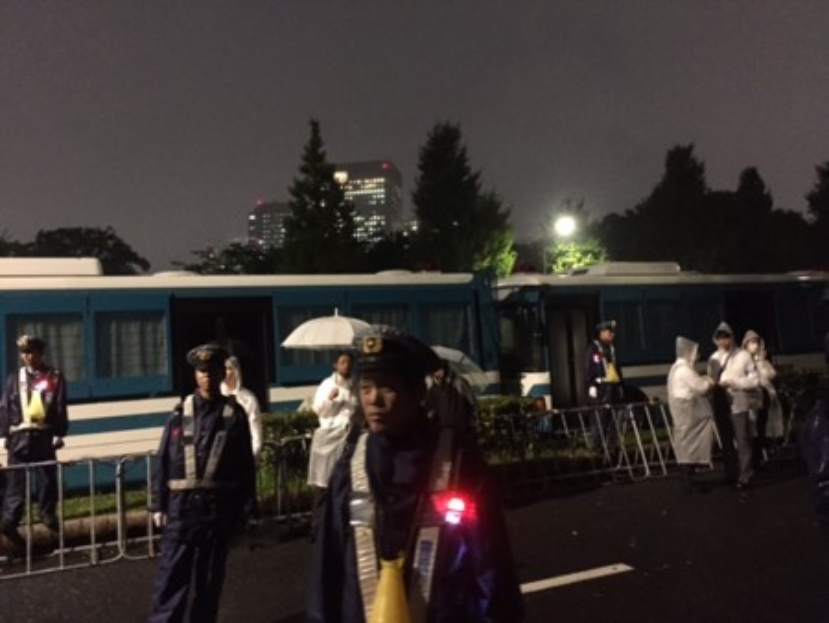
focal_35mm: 29
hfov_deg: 61.6
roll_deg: -0.9
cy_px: 312
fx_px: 695
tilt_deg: +9.6
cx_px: 414
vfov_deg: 48.3
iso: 400
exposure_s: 1/15
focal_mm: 4.15
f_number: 2.2
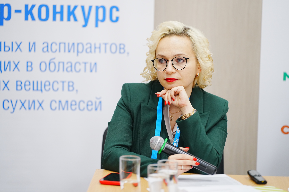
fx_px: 1084
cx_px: 144
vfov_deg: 10.2
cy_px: 96
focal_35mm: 135
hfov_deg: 15.2
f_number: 2.8
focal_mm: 135
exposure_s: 1/160
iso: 1600
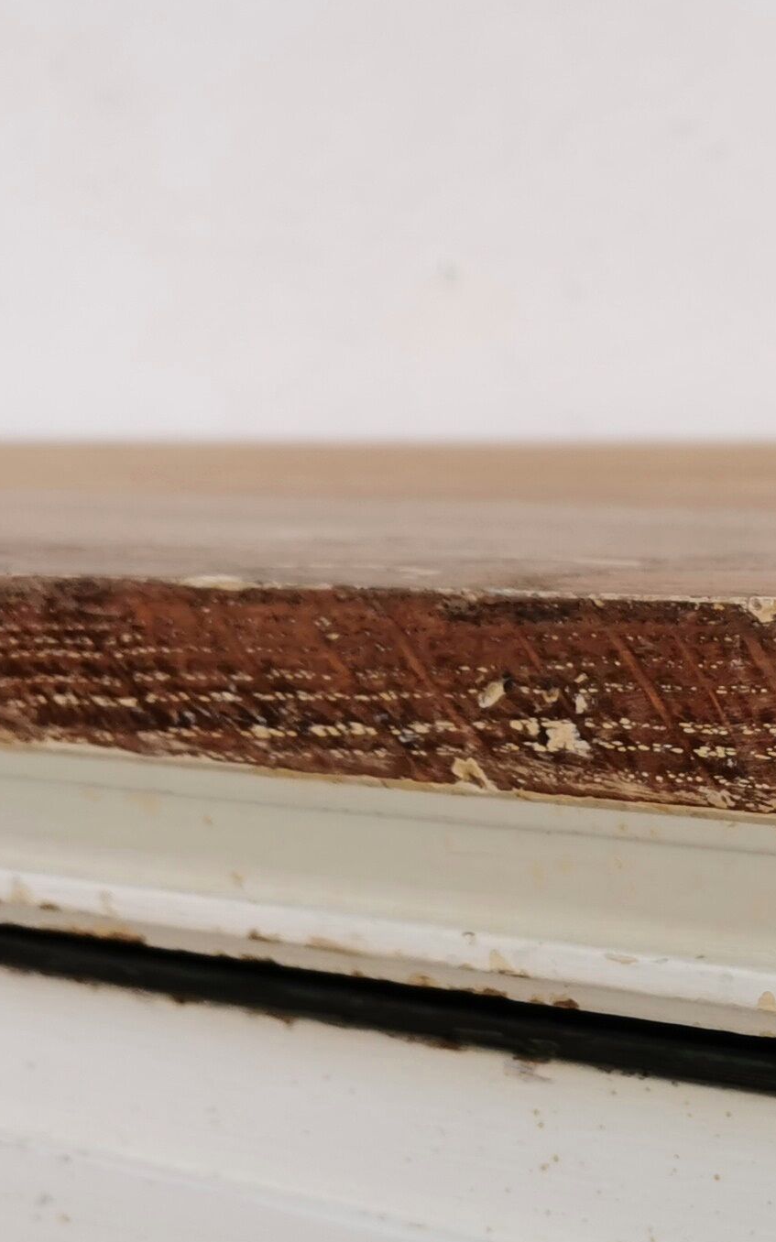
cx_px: 900
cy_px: 1204
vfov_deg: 25.6
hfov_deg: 16.3
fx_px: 2607
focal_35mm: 77
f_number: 1.8
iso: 50
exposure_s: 1/100
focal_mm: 5.58
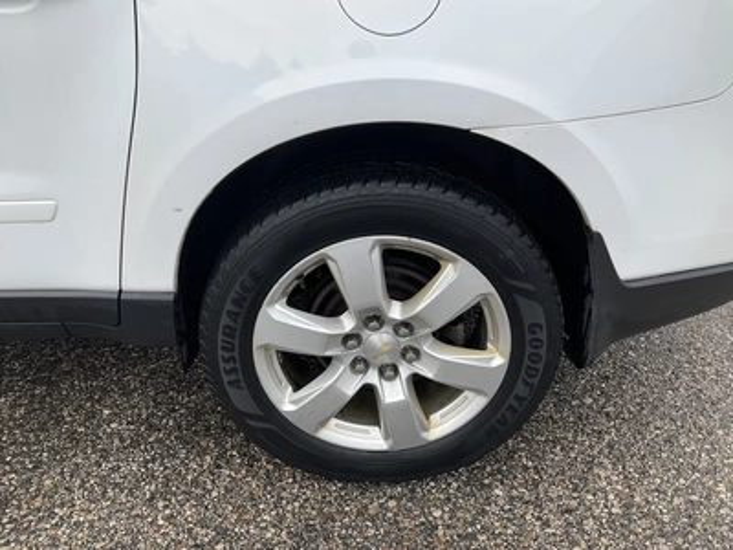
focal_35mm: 29
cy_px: 275
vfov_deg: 48.2
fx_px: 614
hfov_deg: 61.7
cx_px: 366
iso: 25
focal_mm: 3
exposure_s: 1/842
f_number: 1.8
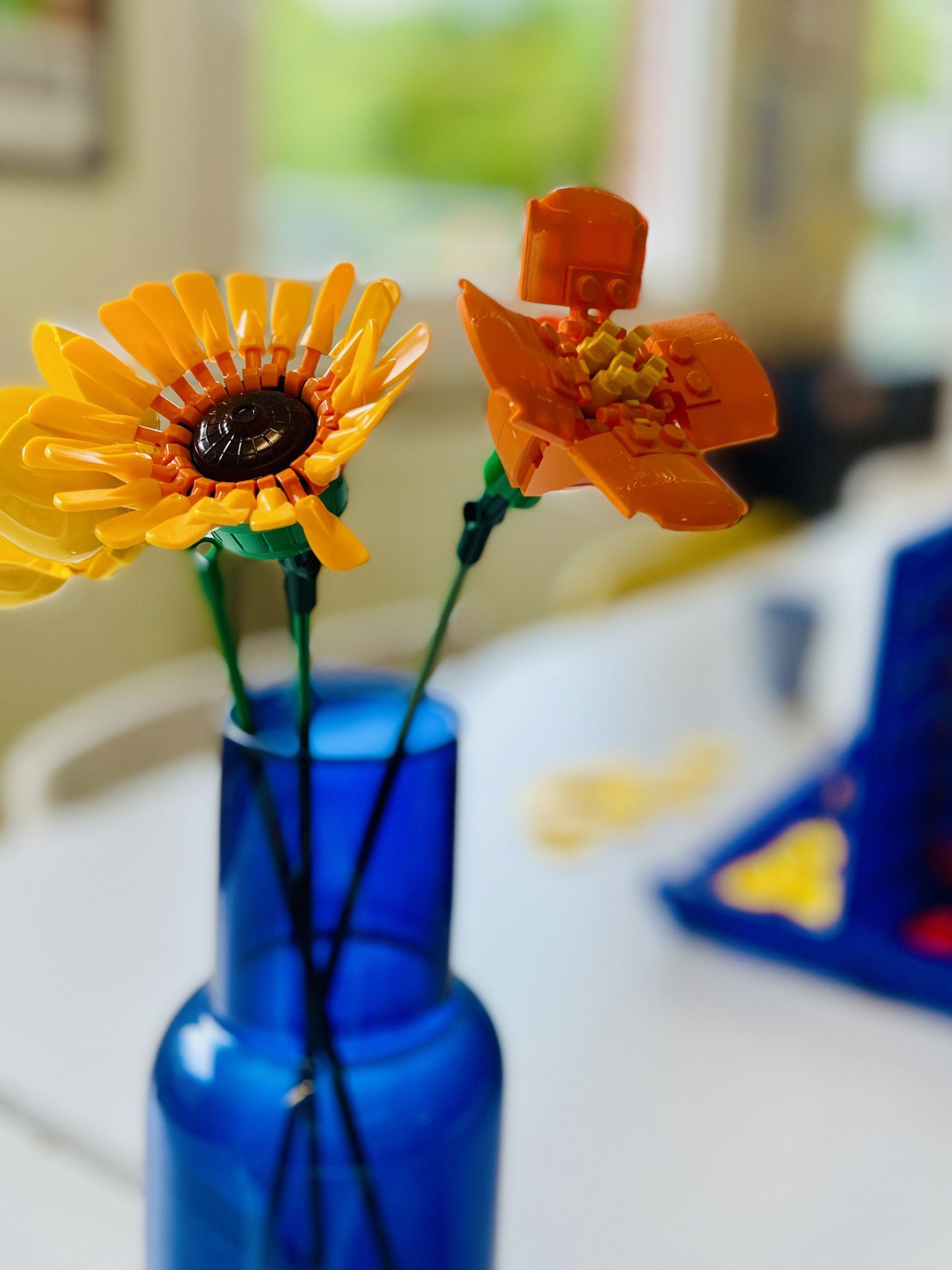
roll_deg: +0.5
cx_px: 549
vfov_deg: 48.1
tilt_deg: -7.8
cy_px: 412
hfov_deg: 37.6
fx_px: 1393
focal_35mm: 38
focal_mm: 5.1
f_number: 1.6
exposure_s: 1/103
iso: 32
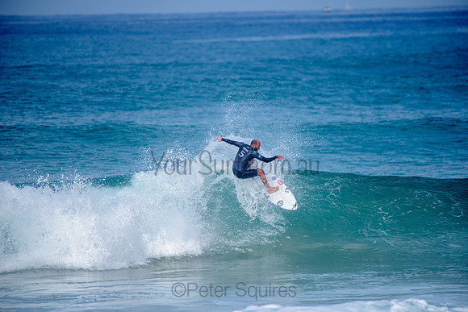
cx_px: 234
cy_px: 156
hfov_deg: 4.1
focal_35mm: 500
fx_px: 6502
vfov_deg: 2.8
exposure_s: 1/2000
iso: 180
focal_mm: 500
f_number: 5.6
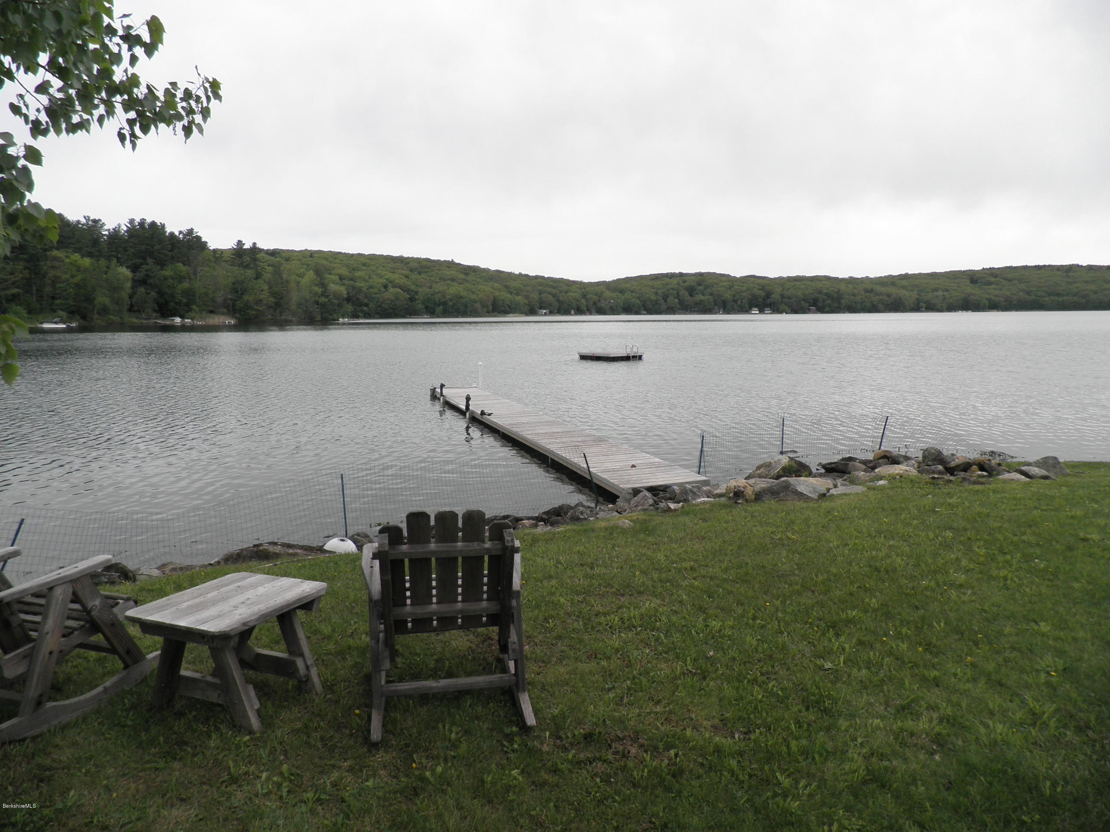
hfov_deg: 71.6
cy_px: 416
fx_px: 770
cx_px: 555
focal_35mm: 24
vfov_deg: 56.8
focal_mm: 4.3
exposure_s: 1/80
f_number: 8.3
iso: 64
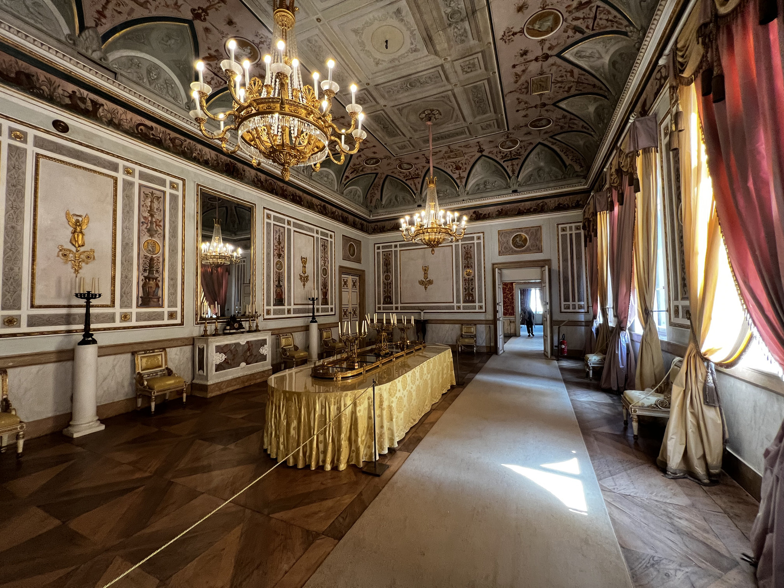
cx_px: 392
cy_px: 294
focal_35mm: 13
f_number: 1.8
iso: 250
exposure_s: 1/50
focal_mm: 1.57
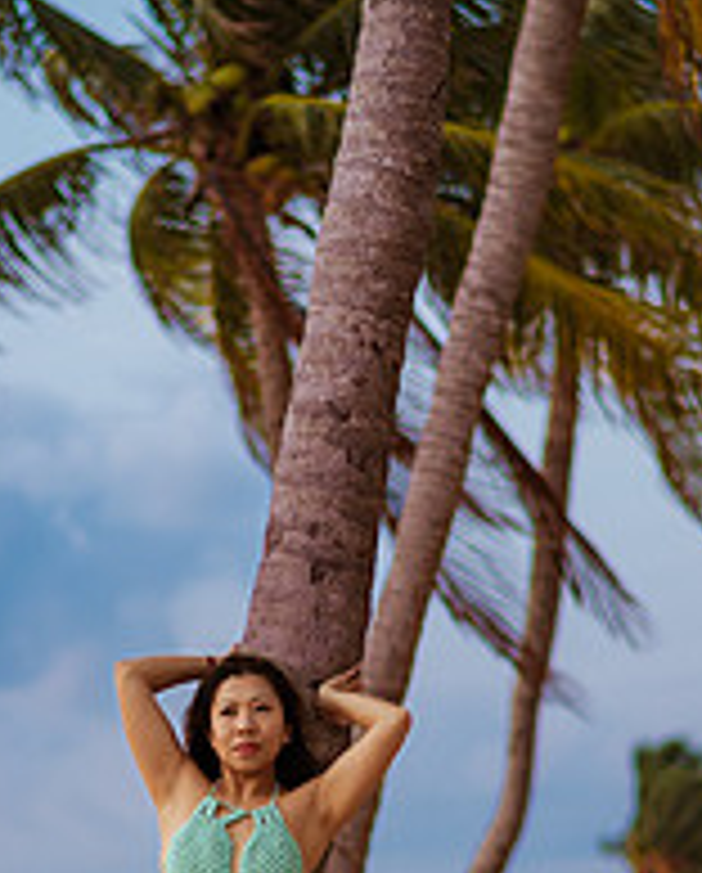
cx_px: 364
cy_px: 702
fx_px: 3262
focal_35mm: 126
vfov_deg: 15.1
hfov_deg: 12.3
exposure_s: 1/160
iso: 200
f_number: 1.8
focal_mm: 58
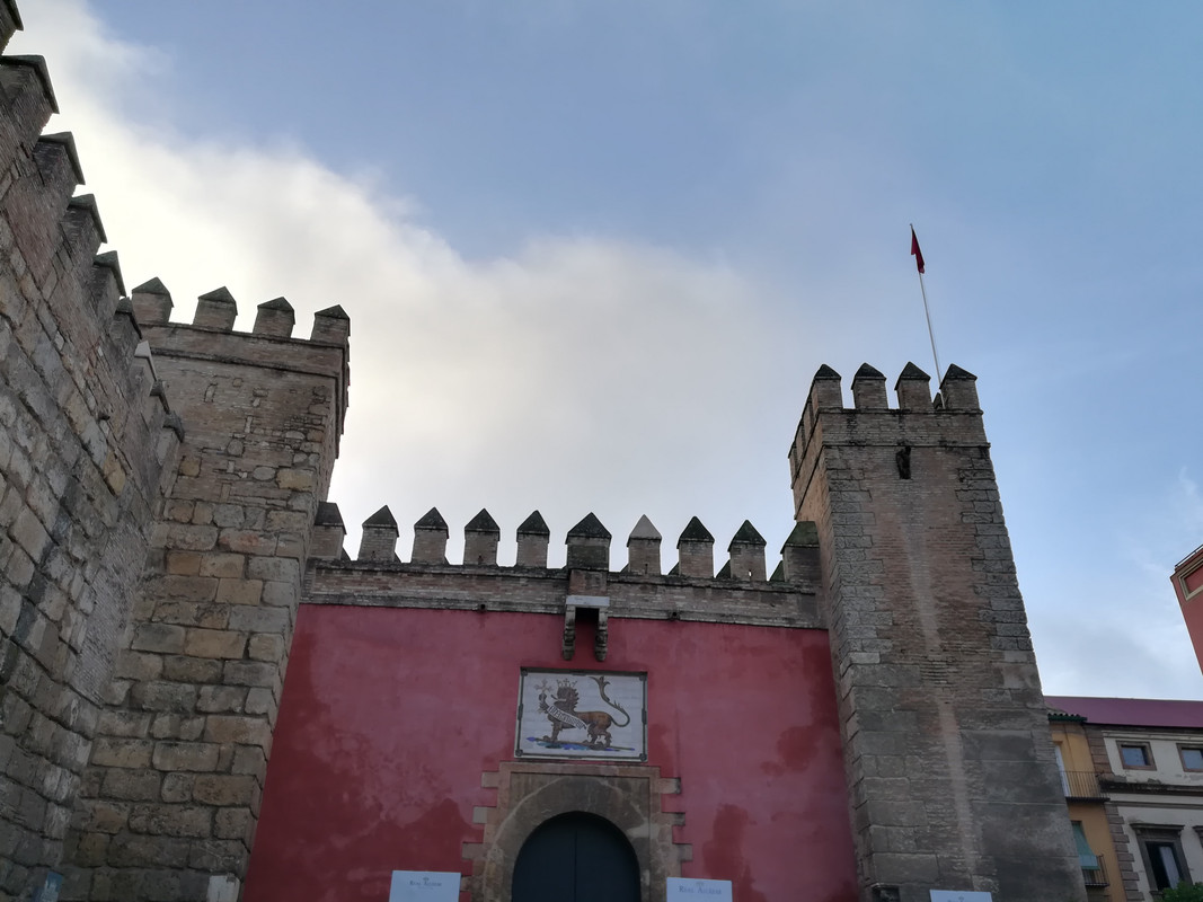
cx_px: 602
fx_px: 903
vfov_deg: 53.1
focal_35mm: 26
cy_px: 451
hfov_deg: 67.3
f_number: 2.2
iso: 50
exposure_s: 1/615
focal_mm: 3.83
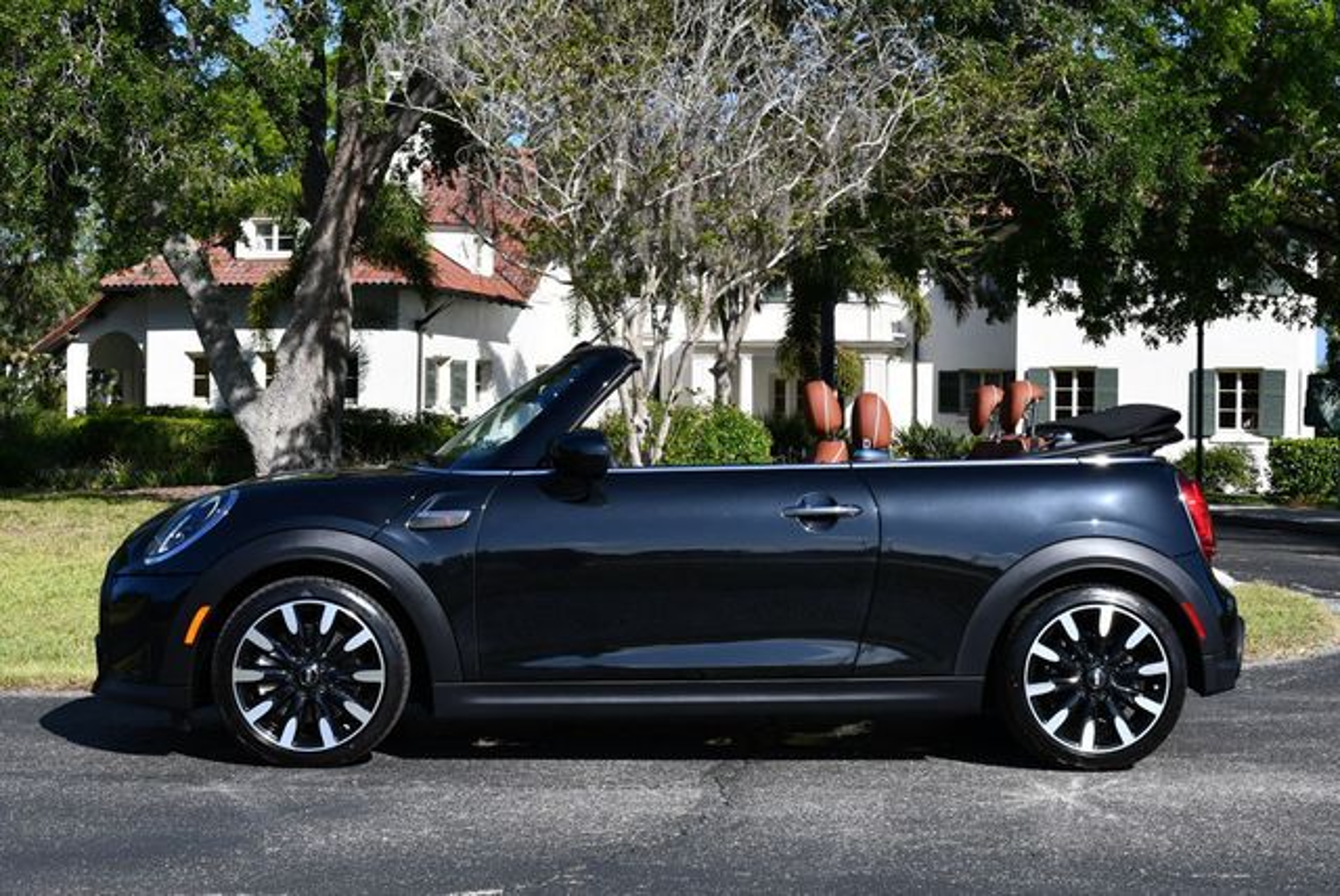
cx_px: 670
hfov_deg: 33.4
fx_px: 2235
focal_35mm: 60
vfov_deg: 22.7
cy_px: 448
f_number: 8
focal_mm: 30
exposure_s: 1/250
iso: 110
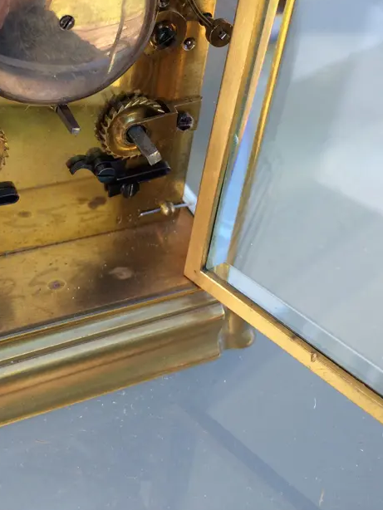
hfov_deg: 28.9
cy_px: 97
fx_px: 737
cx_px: 120
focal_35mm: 50
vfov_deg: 36.8
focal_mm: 4.12
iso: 40
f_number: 2.2
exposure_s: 1/120
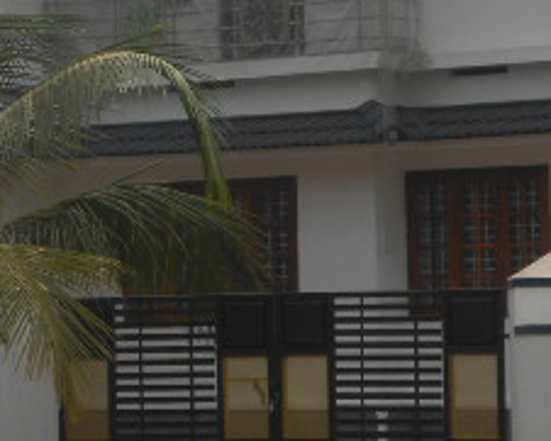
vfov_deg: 6.5
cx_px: 73
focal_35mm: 238
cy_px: 76
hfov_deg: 8.1
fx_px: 3883
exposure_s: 1/400
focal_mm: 15.4
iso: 80
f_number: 6.3
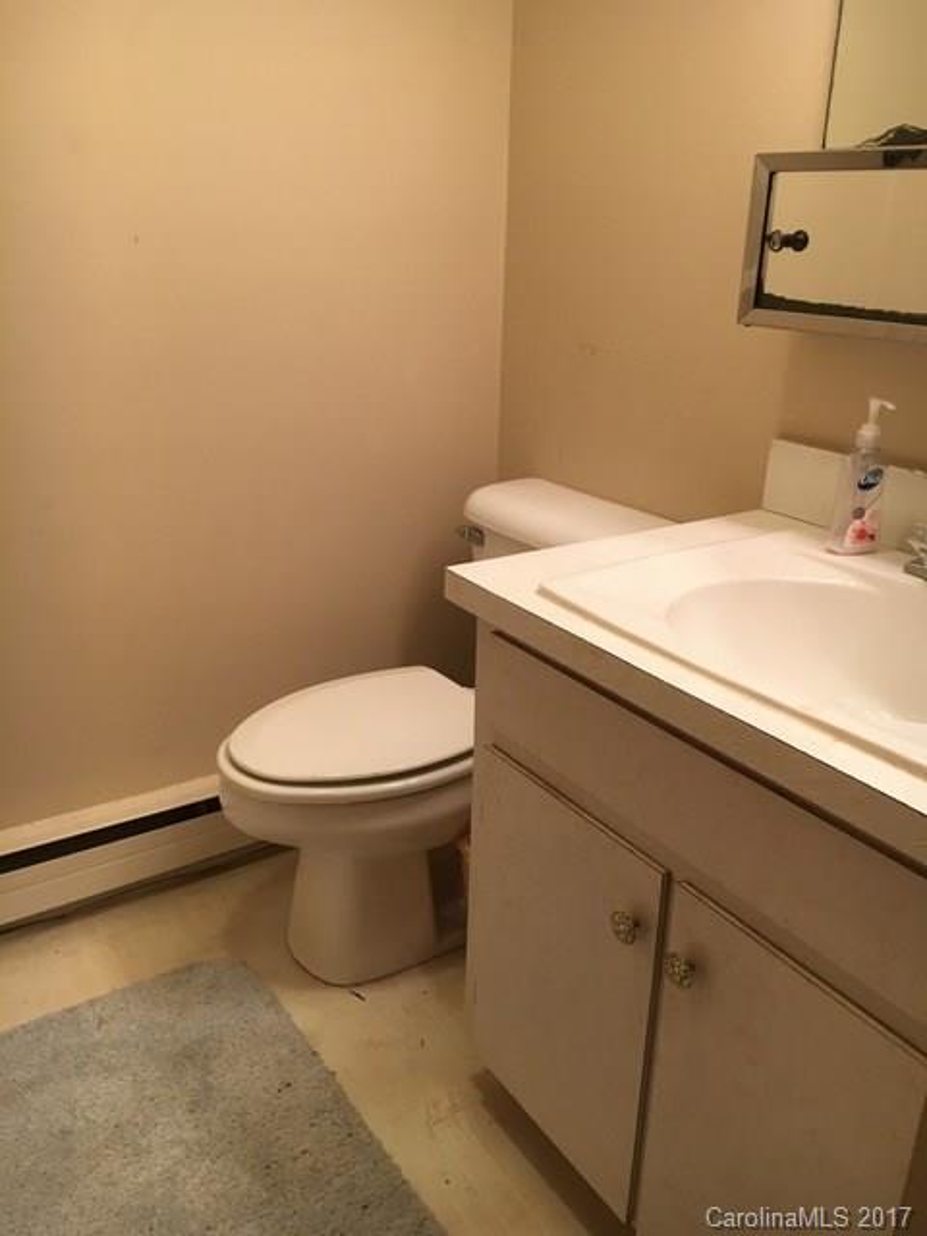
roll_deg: -2.3
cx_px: 464
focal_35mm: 29
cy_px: 618
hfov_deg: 48.2
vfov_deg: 61.7
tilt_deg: -22.9
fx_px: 1035
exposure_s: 1/30
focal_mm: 4.15
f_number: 2.2
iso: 50
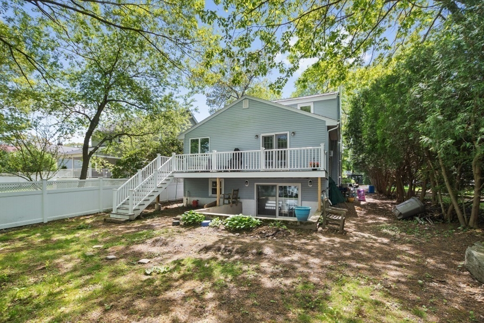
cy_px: 162
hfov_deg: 100.4
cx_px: 242
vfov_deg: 77.3
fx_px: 202
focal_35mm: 15
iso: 320
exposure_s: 1/500
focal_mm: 10
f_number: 5.6
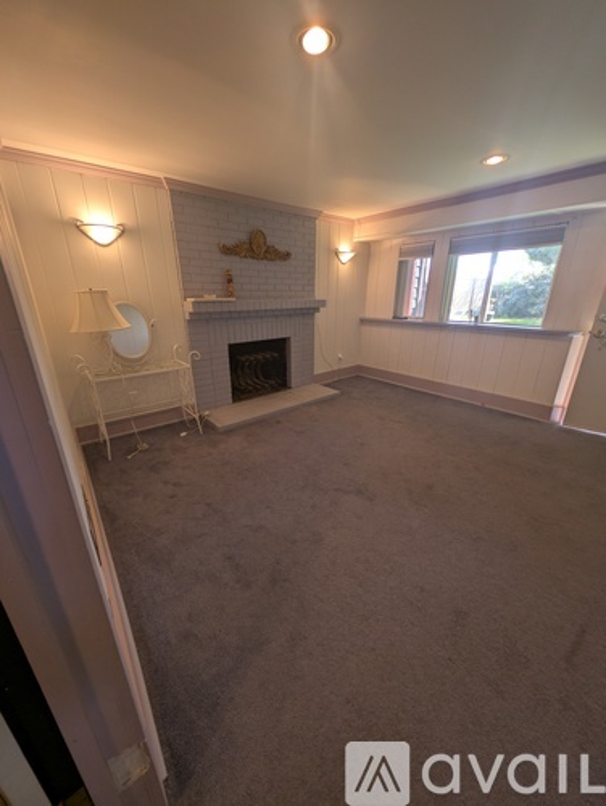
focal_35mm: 12
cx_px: 303
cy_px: 403
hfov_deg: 94.6
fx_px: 280
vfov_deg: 110.5
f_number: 1.95
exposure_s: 1/60
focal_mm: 2.23
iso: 60
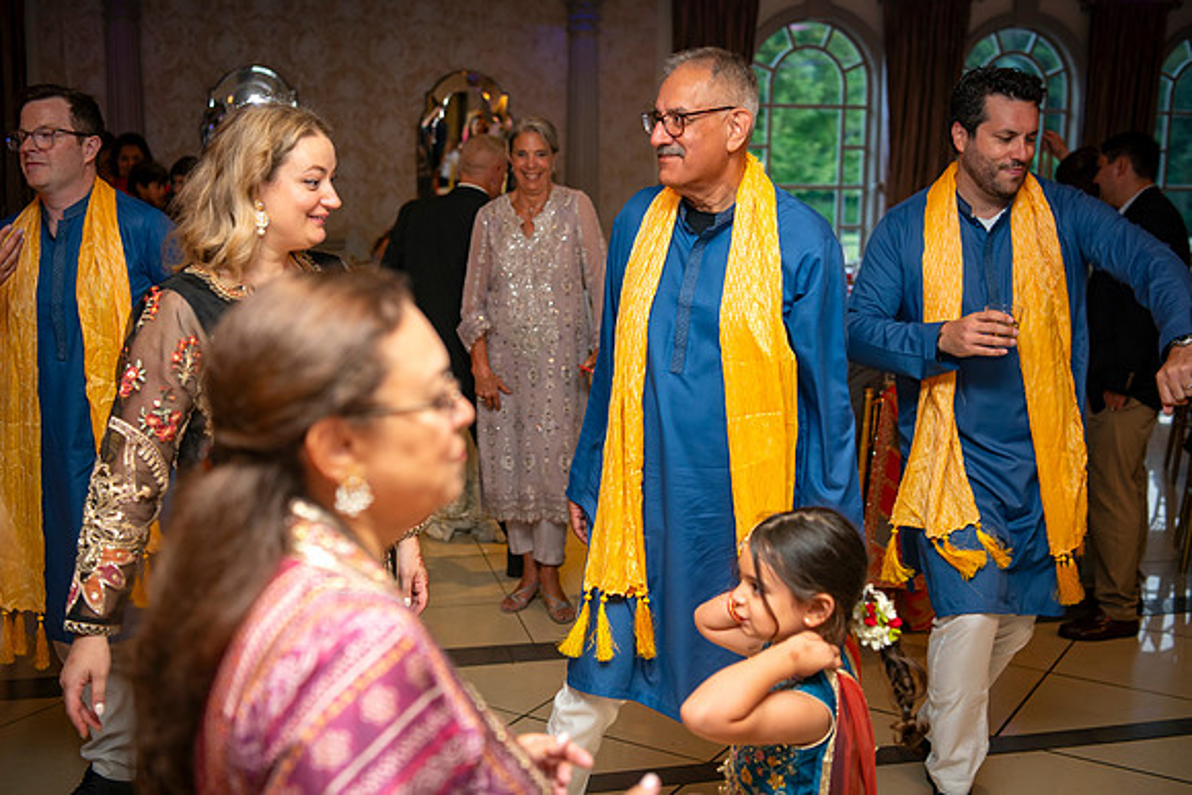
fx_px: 1373
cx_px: 591
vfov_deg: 32.3
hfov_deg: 46.9
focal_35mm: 41
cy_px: 395
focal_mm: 40
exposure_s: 1/160
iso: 800
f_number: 2.8
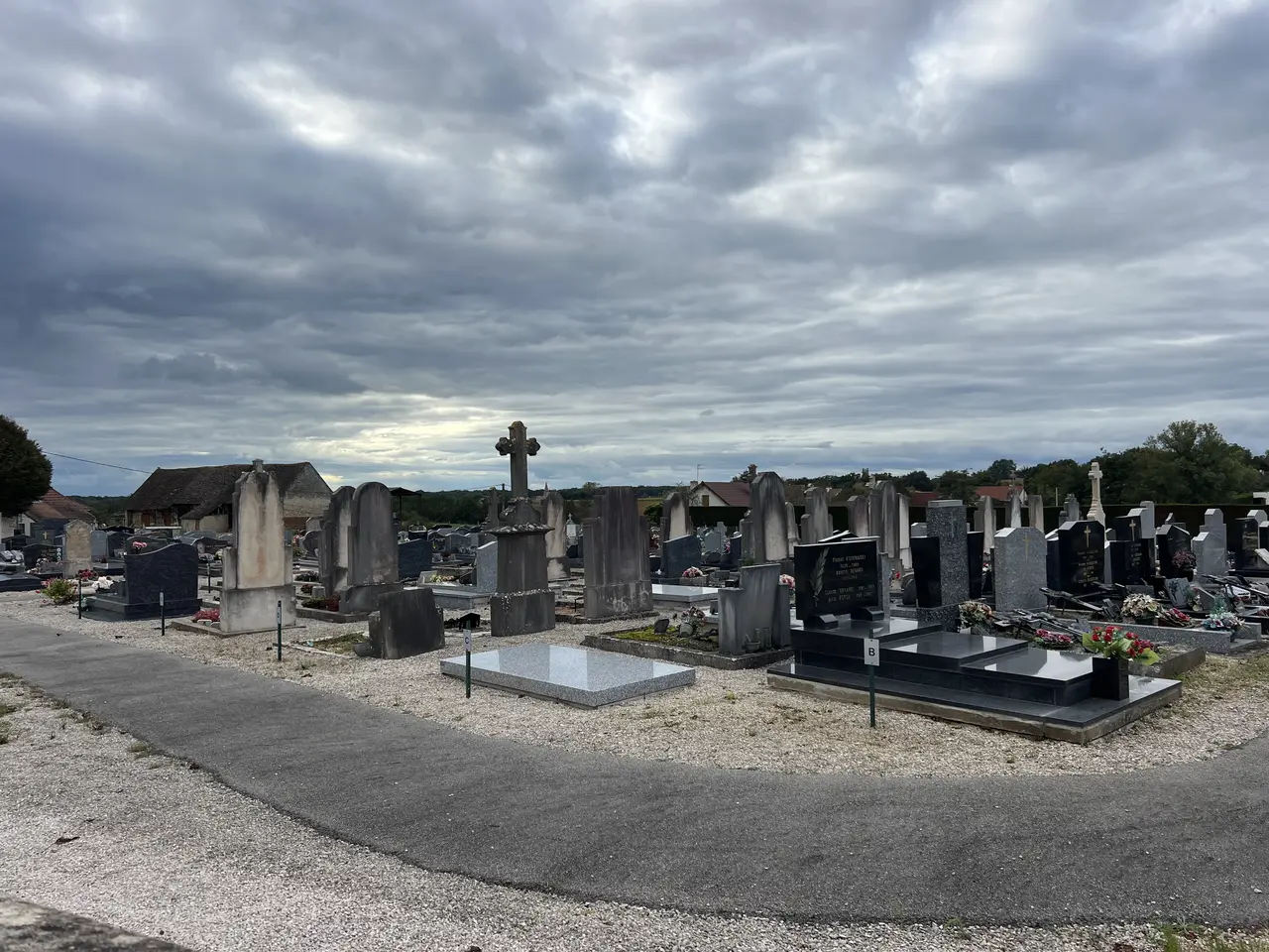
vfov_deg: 53.1
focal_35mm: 26
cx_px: 634
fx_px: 953
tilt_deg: -0.5
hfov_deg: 67.3
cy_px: 476
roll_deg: +2.9
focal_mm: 5.7
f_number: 1.5
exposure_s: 1/2571
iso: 50
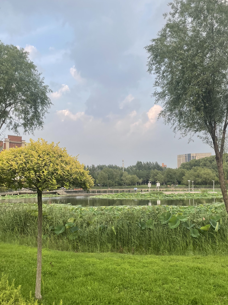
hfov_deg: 42.9
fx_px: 290
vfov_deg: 55.3
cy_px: 168
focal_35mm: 33
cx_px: 115
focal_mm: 4.2
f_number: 1.6
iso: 32
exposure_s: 1/550
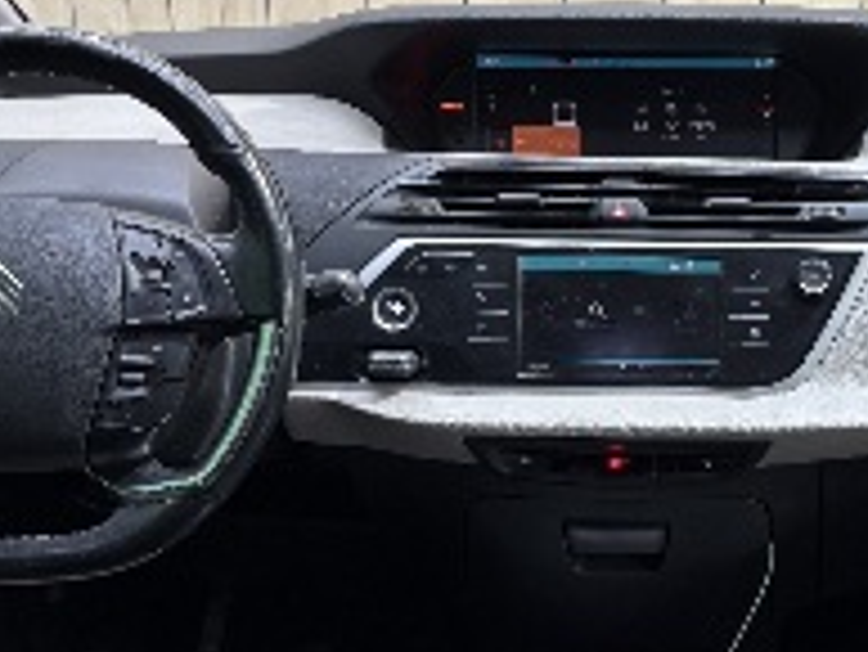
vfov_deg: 26.1
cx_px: 630
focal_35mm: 56
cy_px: 310
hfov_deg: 33.8
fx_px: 1405
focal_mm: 5.96
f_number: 1.6
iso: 64
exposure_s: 1/50
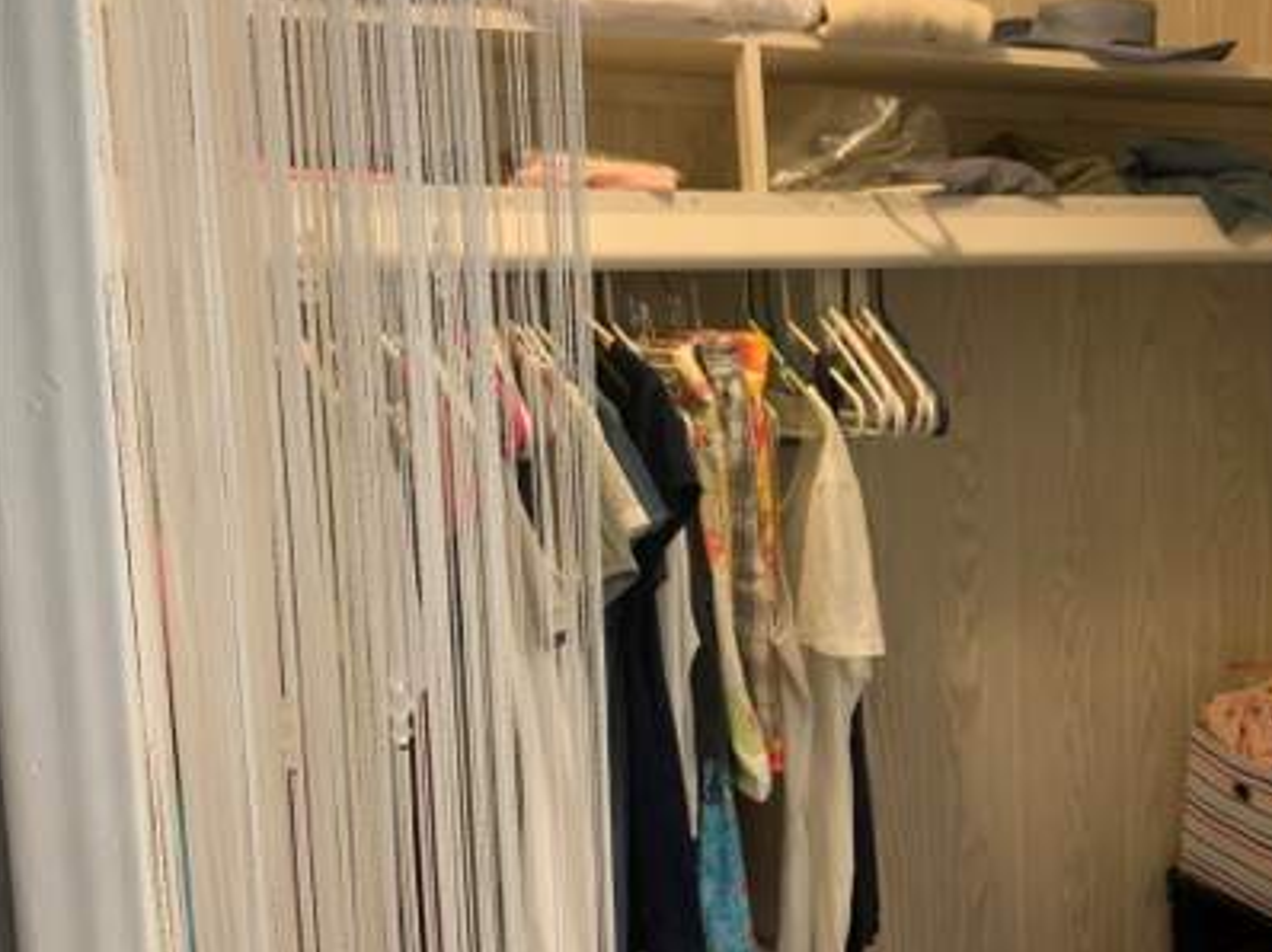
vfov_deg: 40.7
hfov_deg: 52.3
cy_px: 460
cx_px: 757
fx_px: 1285
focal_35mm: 35
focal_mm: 3
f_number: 1.8
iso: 160
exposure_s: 1/60
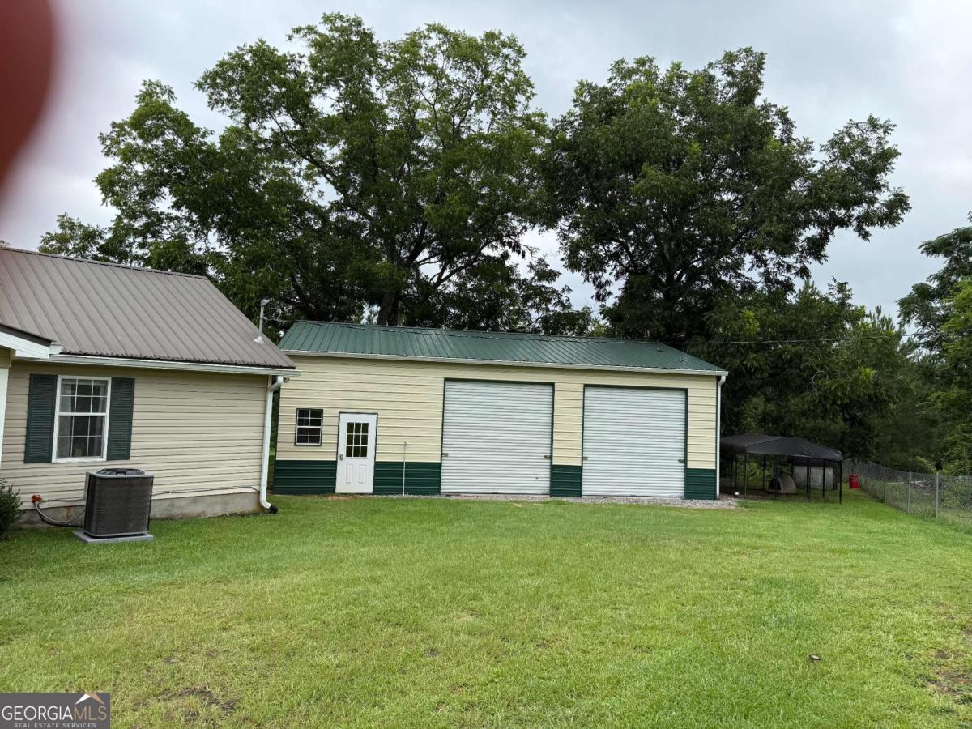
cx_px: 486
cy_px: 364
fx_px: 674
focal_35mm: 24
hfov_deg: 71.6
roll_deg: -1.7
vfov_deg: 56.8
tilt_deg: +4.3
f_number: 1.78
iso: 100
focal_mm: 6.76
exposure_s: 1/2907
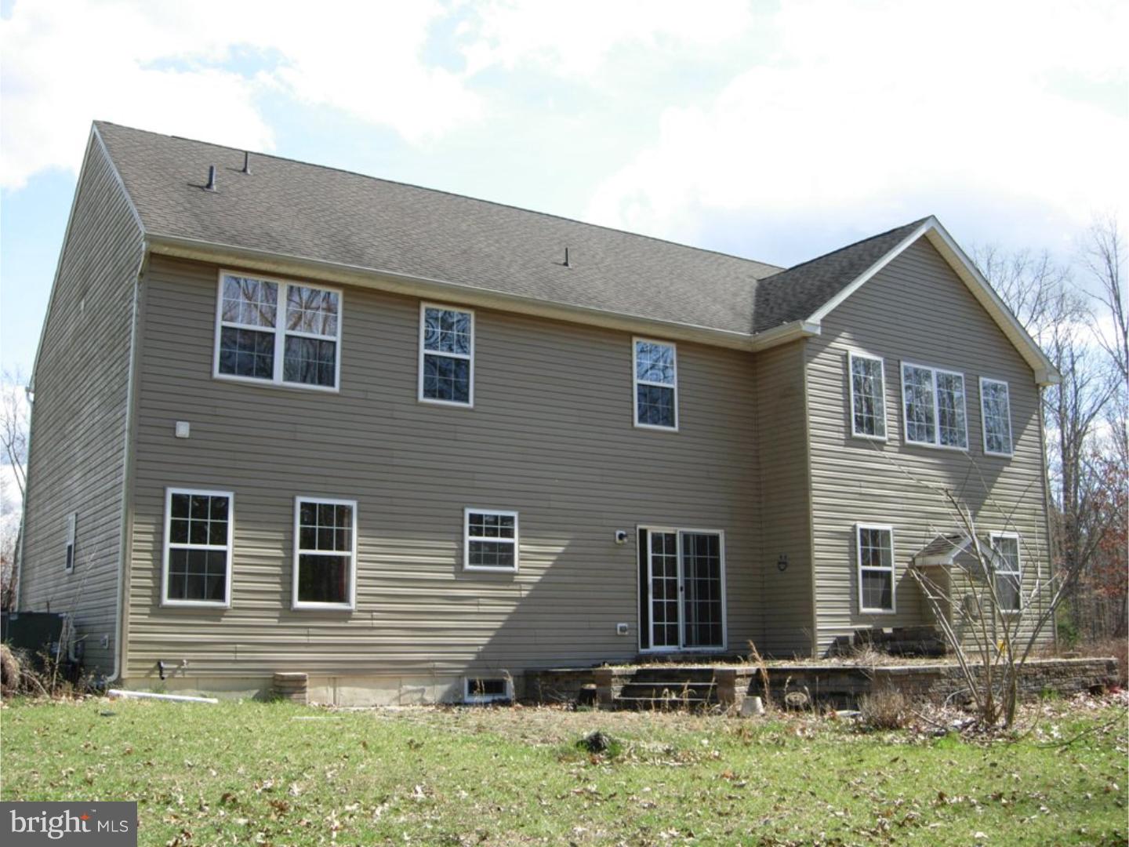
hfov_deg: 51.4
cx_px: 564
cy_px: 424
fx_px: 1174
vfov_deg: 39.7
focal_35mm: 36
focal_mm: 7.5
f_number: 4.3
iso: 50
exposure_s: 1/215
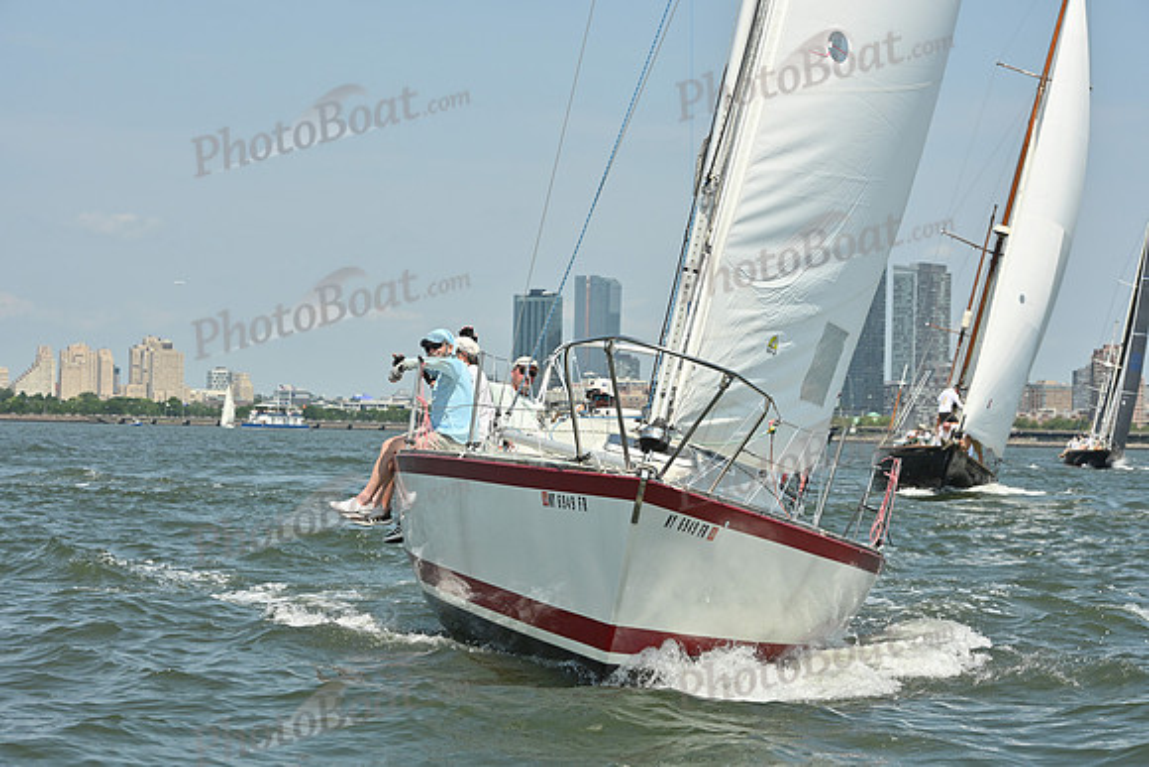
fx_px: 3192
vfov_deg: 13.7
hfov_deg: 20.4
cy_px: 384
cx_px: 574
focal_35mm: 100
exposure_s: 1/1250
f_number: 10
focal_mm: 100
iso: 320
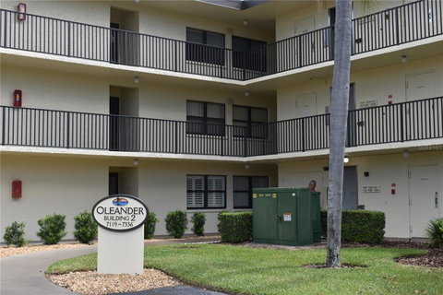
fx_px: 628
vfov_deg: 26.5
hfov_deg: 38.9
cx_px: 222
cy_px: 148
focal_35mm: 51
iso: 200
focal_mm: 34
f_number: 8
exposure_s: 1/250
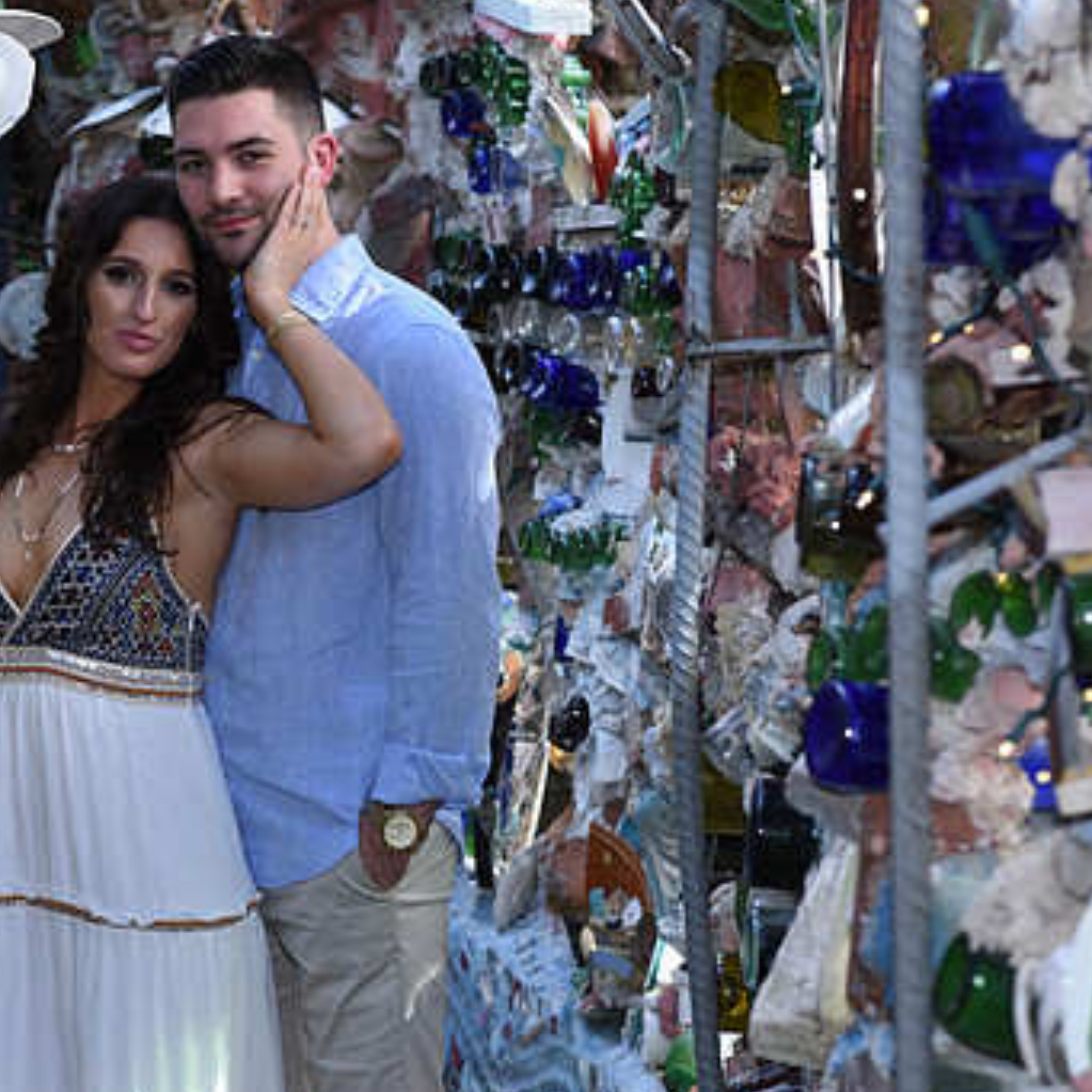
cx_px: 314
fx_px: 4390
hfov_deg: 14.1
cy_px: 527
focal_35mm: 123
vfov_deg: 14.2
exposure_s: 1/160
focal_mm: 85
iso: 320
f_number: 6.3
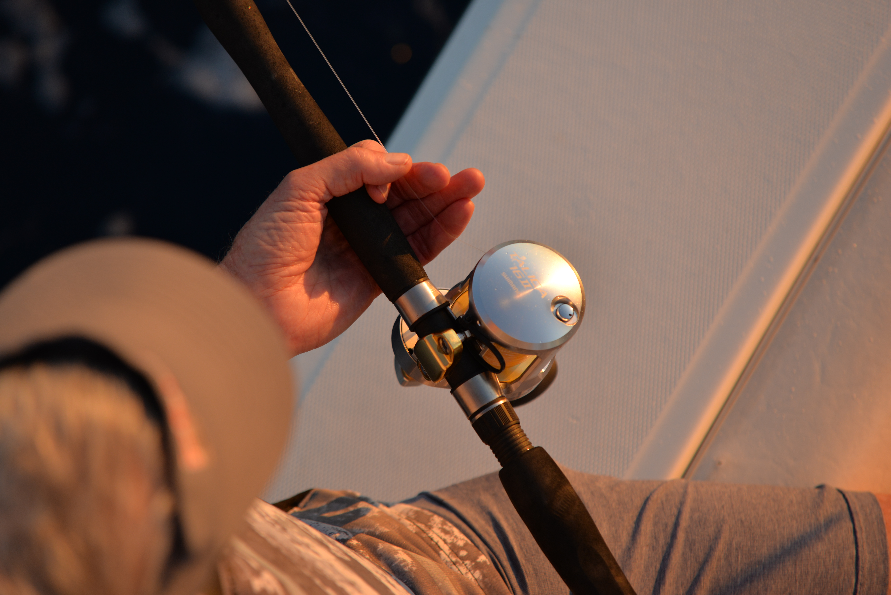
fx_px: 4952
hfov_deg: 10.3
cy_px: 298
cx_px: 446
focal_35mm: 200
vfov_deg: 6.9
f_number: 4
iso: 400
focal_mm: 200
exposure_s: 1/1000
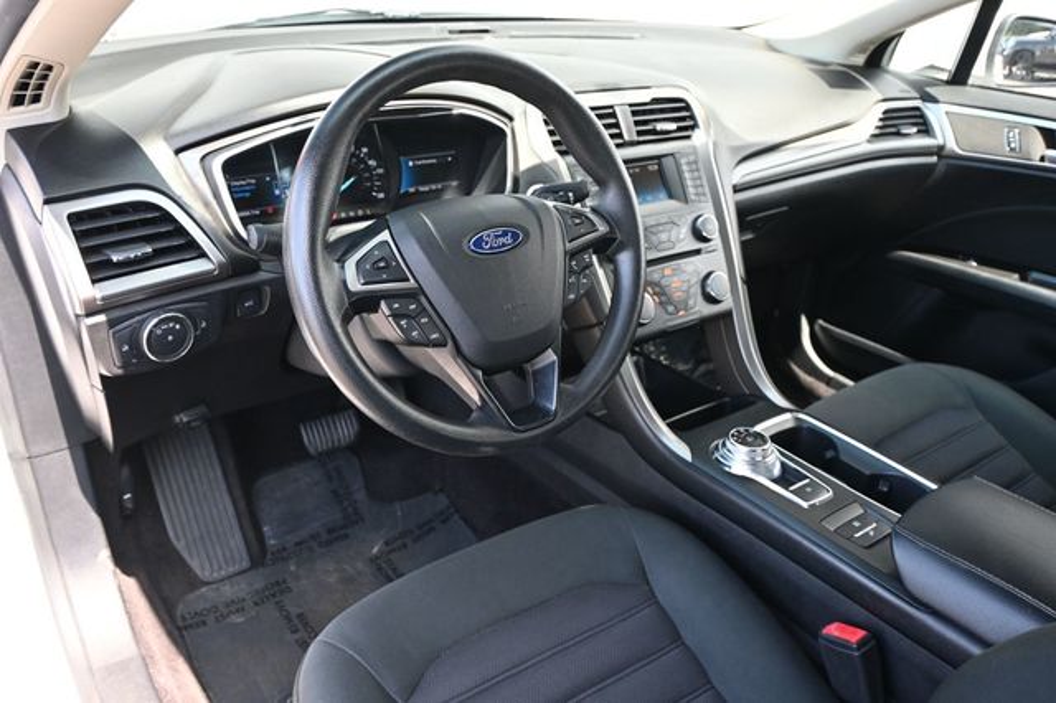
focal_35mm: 29
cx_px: 528
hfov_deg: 63.2
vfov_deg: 44.6
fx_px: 858
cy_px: 352
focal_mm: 19.5
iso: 450
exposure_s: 1/125
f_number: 3.8
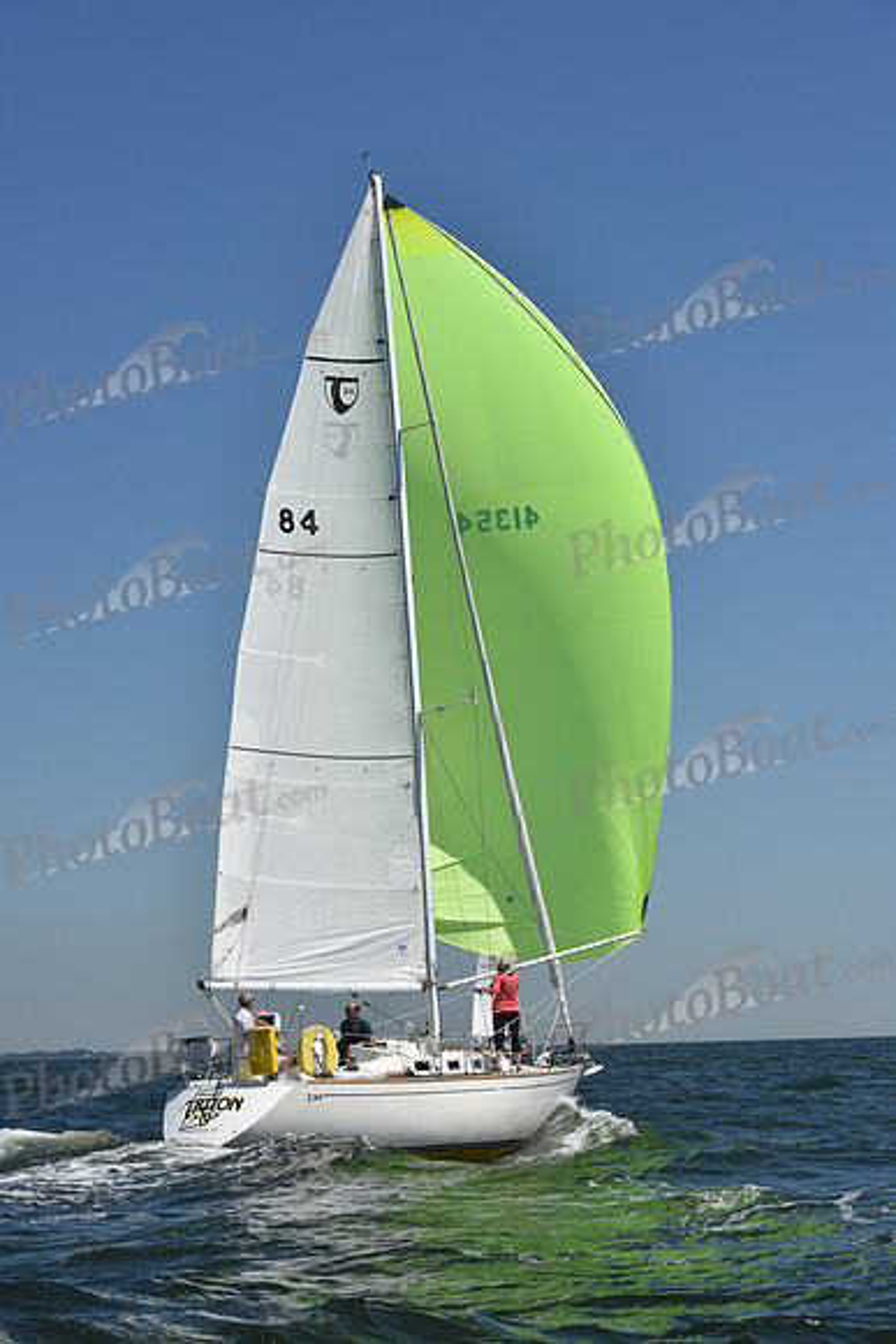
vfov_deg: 28.8
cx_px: 448
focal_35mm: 70
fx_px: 2612
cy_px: 672
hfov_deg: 19.5
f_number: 10
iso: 250
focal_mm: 70
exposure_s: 1/1250
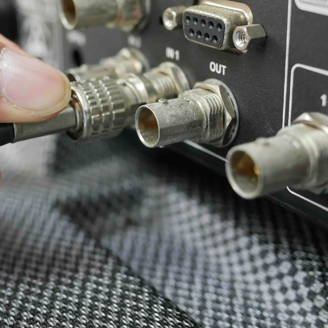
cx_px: 69
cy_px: 104
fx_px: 708
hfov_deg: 25.7
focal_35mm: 66
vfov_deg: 25.9
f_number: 2.8
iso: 1600
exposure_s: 1/60
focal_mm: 20
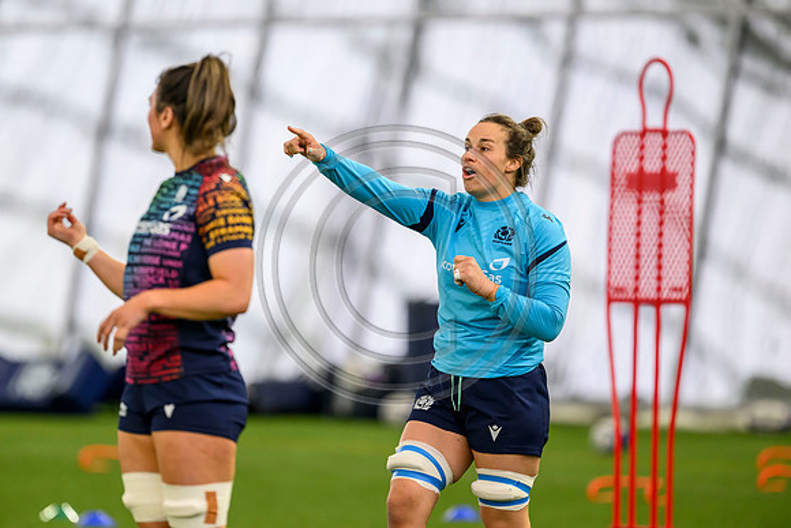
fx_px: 8791
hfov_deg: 5.2
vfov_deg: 3.4
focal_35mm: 400
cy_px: 264
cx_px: 396
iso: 3200
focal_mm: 400
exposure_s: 1/1600
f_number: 3.5
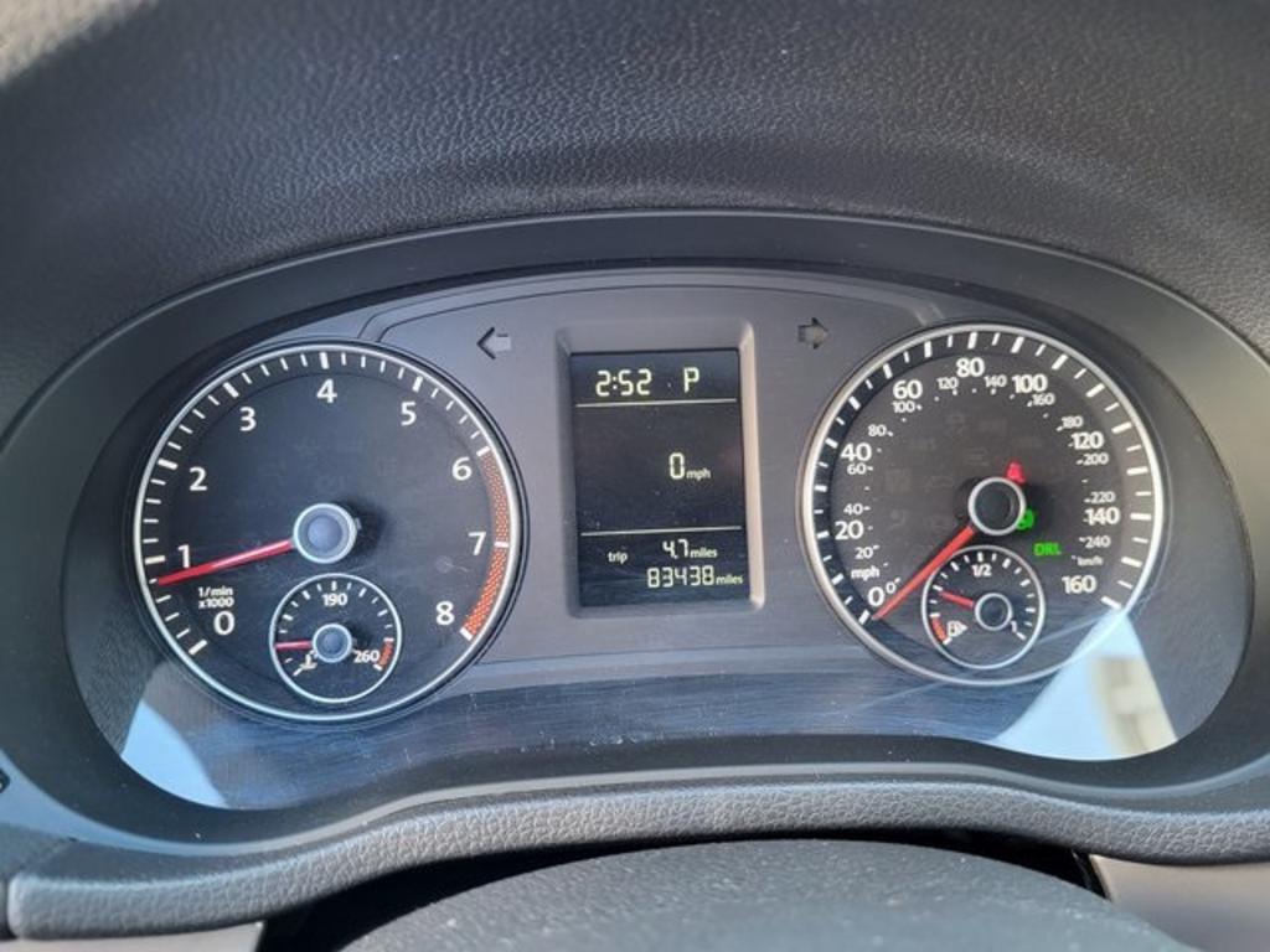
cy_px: 476
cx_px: 635
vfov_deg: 53.1
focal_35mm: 26
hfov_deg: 67.3
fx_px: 954
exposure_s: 1/40
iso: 200
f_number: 1.8
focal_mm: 5.4
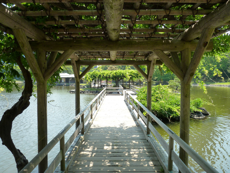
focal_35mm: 25
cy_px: 86
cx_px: 115
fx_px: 166
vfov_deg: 54.9
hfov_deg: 69.4
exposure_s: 1/200
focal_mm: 4.1
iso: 125
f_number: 4
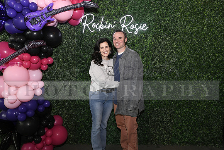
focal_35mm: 29
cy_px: 75
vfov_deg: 45.0
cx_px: 112
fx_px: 180
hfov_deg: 63.6
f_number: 6.3
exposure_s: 1/60
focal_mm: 29
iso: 500
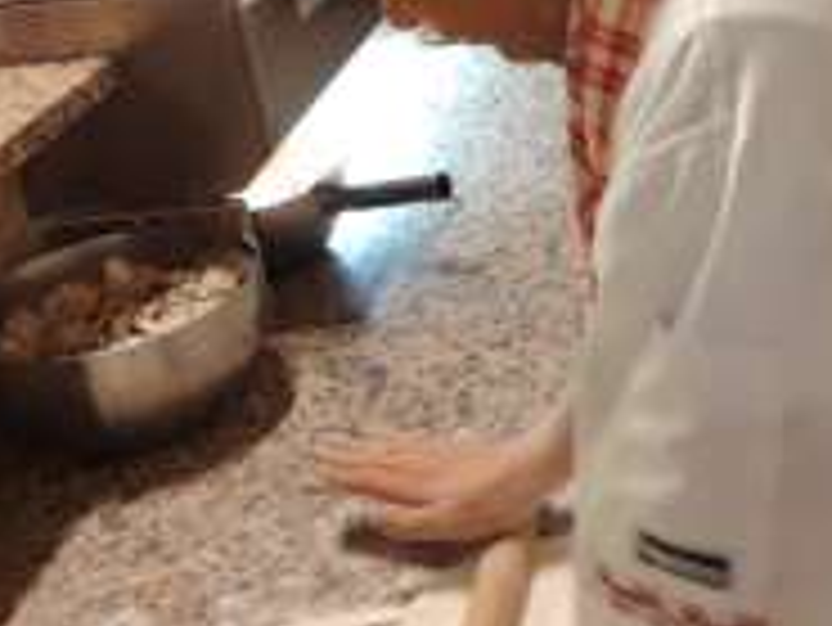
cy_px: 131
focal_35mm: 60
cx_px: 564
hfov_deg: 31.9
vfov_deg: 24.1
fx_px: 1443
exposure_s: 1/100
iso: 3291
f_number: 1.75
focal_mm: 5.25
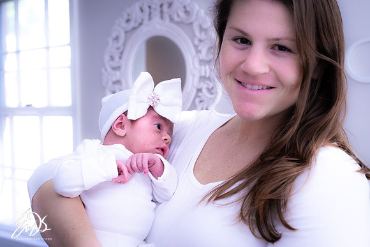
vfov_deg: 24.4
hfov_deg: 35.9
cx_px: 185
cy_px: 124
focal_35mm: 56
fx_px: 572
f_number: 5.6
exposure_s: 1/125
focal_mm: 50
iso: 1600
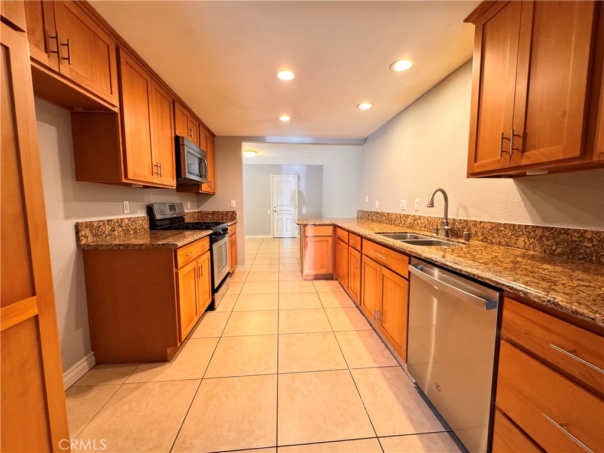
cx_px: 302
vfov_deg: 85.7
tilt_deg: -5.4
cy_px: 226
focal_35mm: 14
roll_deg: -0.1
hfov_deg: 102.1
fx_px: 244
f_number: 2.2
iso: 320
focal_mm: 2.22
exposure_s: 1/60
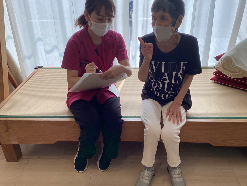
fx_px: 221
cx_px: 124
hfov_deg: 58.4
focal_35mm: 31
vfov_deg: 45.4
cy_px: 93
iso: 25
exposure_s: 1/161
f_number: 2.4
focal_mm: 3.3
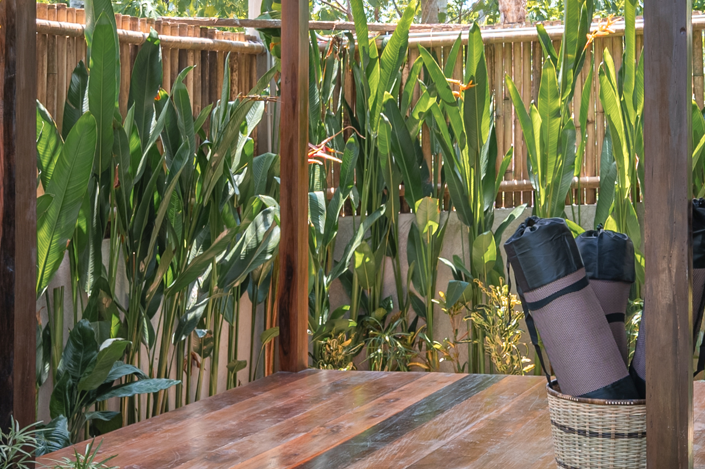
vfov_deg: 24.2
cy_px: 224
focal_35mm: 56
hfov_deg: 35.7
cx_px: 331
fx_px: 1096
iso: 100
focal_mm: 14
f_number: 6.3
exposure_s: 1/250
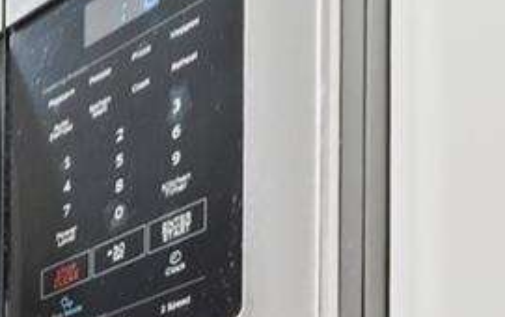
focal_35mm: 84
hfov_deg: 17.7
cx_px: -490
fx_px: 1157
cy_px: 881
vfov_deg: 11.3
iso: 200
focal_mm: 14
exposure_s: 1/1.25
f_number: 8
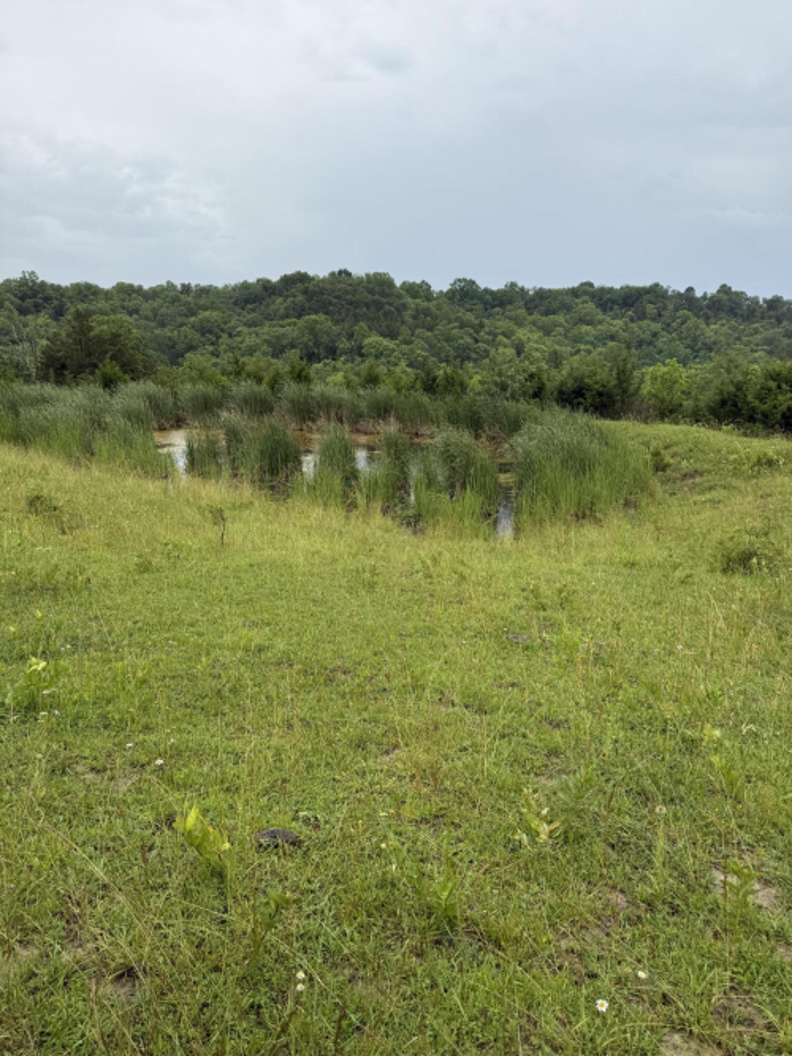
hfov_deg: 56.8
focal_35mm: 24
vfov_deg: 71.6
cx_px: 396
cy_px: 528
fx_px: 732
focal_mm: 6.76
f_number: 1.78
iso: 80
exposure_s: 1/2000
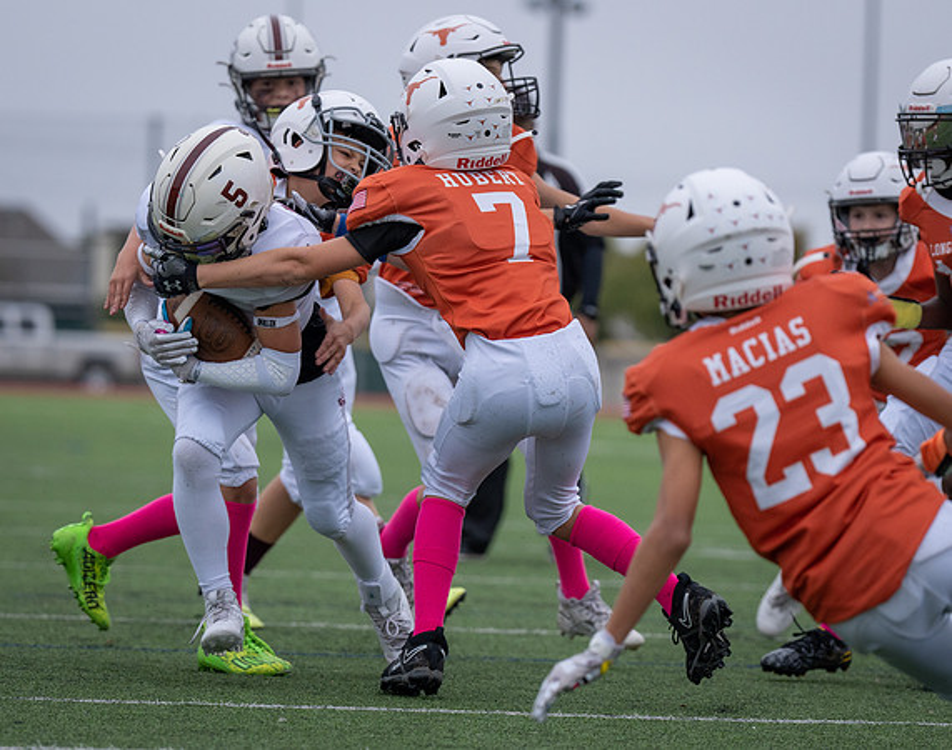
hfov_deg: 7.6
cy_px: 505
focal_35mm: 255
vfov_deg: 6.0
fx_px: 7131
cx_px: 472
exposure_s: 1/1250
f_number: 2.8
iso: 640
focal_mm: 143
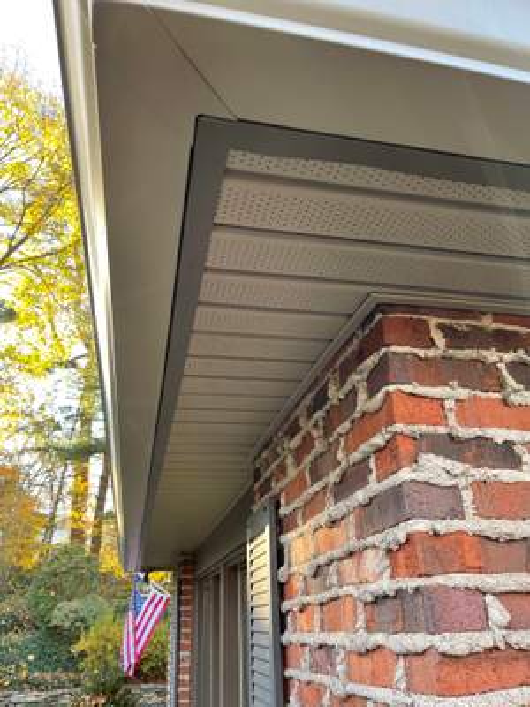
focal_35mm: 26
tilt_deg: +25.5
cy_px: 354
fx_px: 531
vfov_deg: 67.3
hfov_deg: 53.1
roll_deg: +2.8
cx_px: 265
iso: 80
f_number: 1.6
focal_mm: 5.1
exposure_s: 1/121
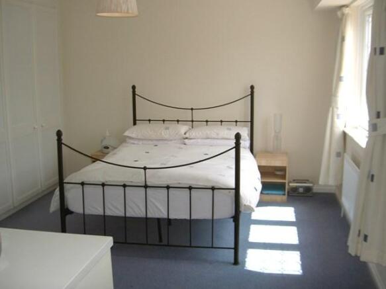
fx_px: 435
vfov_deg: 36.8
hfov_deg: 47.9
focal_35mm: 39
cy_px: 144
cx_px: 193
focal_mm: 8
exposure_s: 1/160
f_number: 2.8
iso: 50
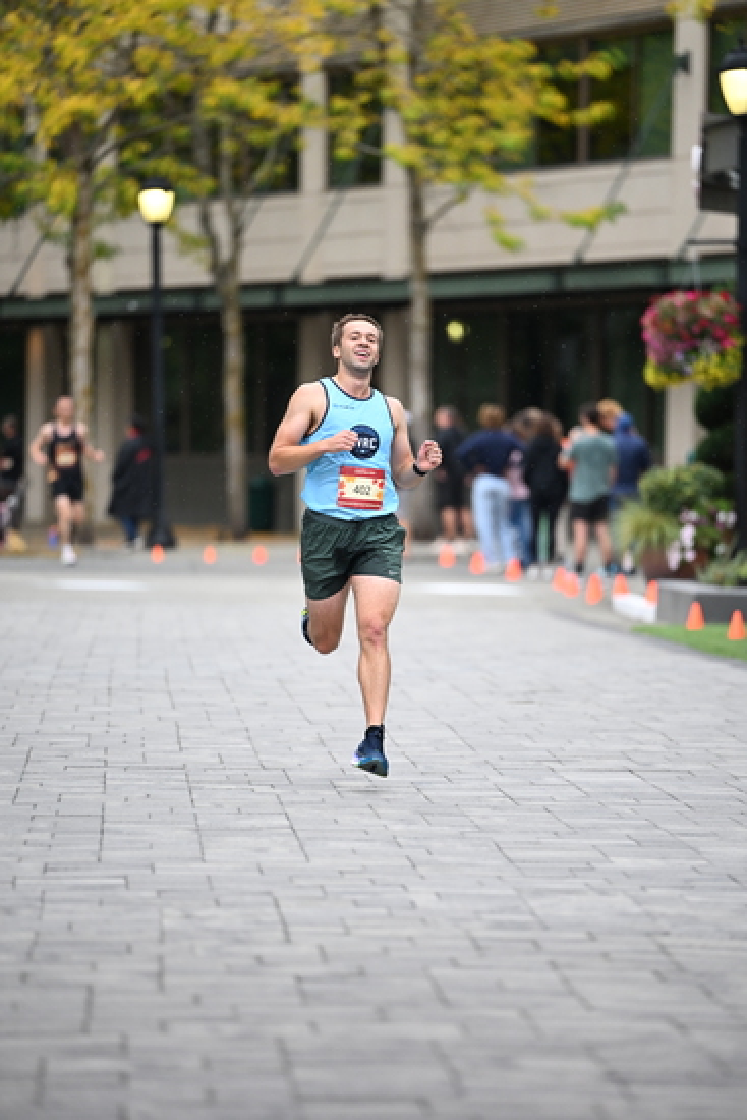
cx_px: 374
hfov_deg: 6.9
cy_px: 560
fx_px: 6221
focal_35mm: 200
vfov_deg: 10.3
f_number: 2.8
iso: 1250
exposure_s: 1/1600
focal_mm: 200
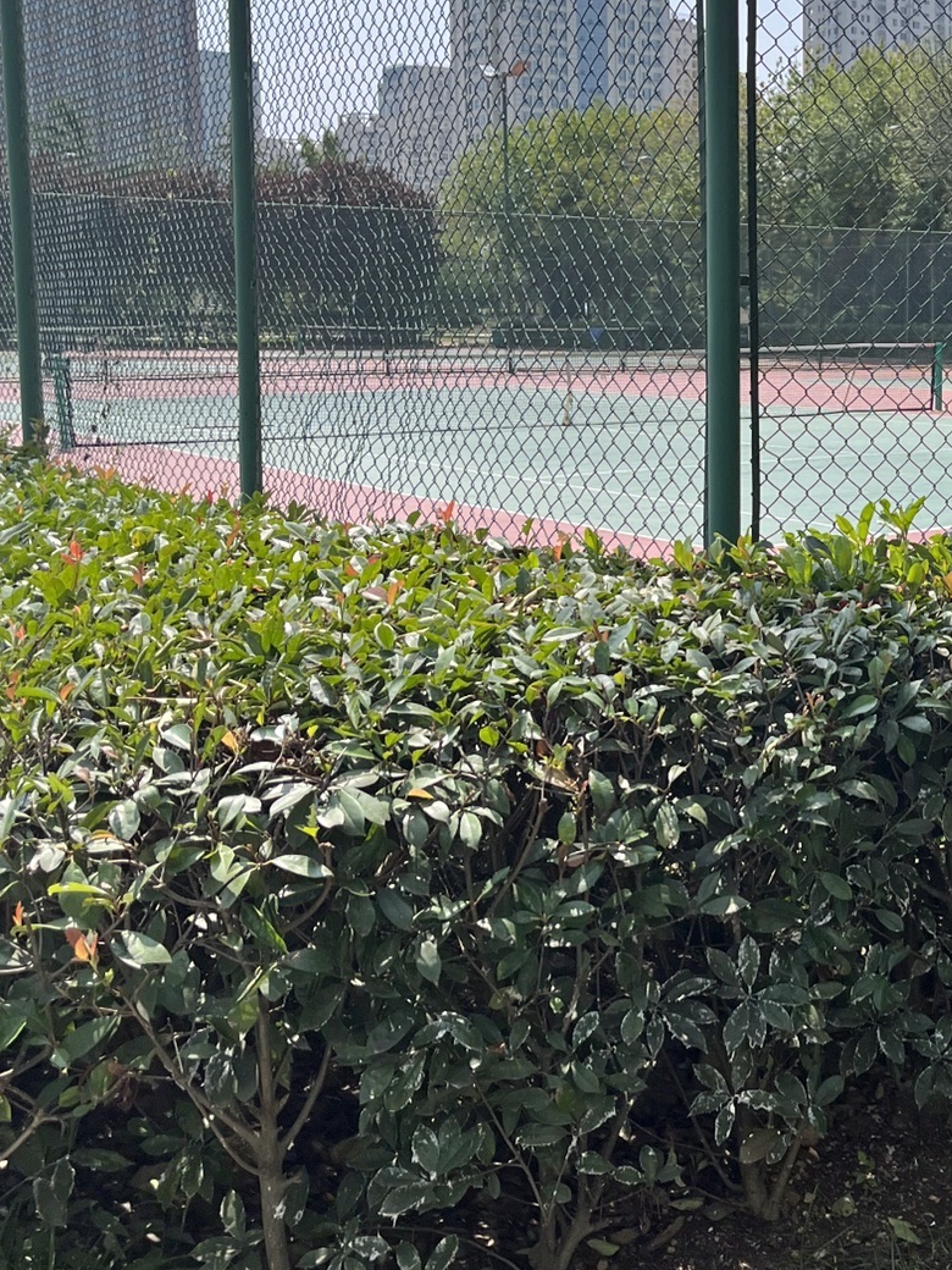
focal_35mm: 50
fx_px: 1833
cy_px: 547
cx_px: 907
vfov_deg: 38.1
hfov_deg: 27.7
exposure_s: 1/1832
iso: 50
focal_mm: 5.1
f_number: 1.6
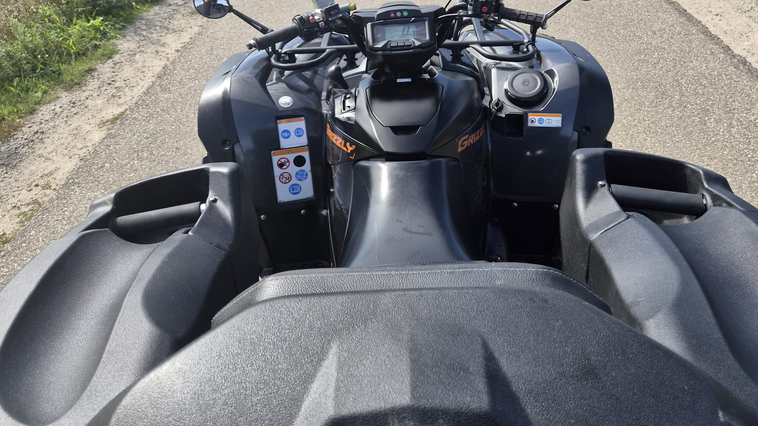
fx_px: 563
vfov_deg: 40.9
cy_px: 136
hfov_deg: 67.8
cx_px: 413
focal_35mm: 28
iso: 80
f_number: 1.8
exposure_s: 1/1796
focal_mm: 5.4
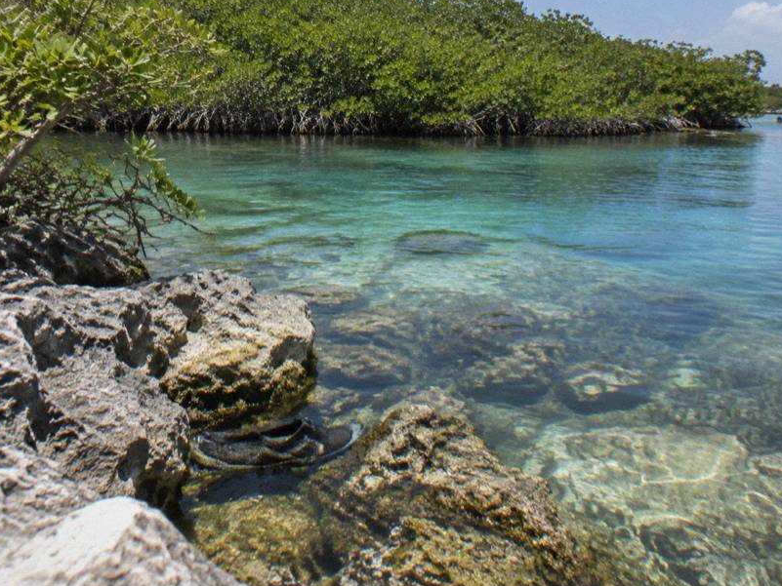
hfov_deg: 44.6
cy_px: 265
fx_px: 949
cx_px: 463
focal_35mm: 42
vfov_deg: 34.3
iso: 200
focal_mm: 35
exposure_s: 1/125
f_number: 10
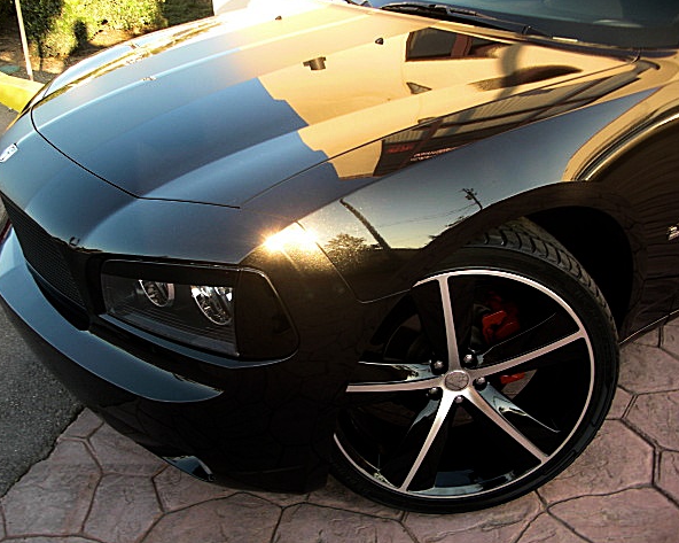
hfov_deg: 47.9
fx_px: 763
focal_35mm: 38
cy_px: 271
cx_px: 318
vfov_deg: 39.1
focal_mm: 6.3
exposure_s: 1/80
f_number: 2.8
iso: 50
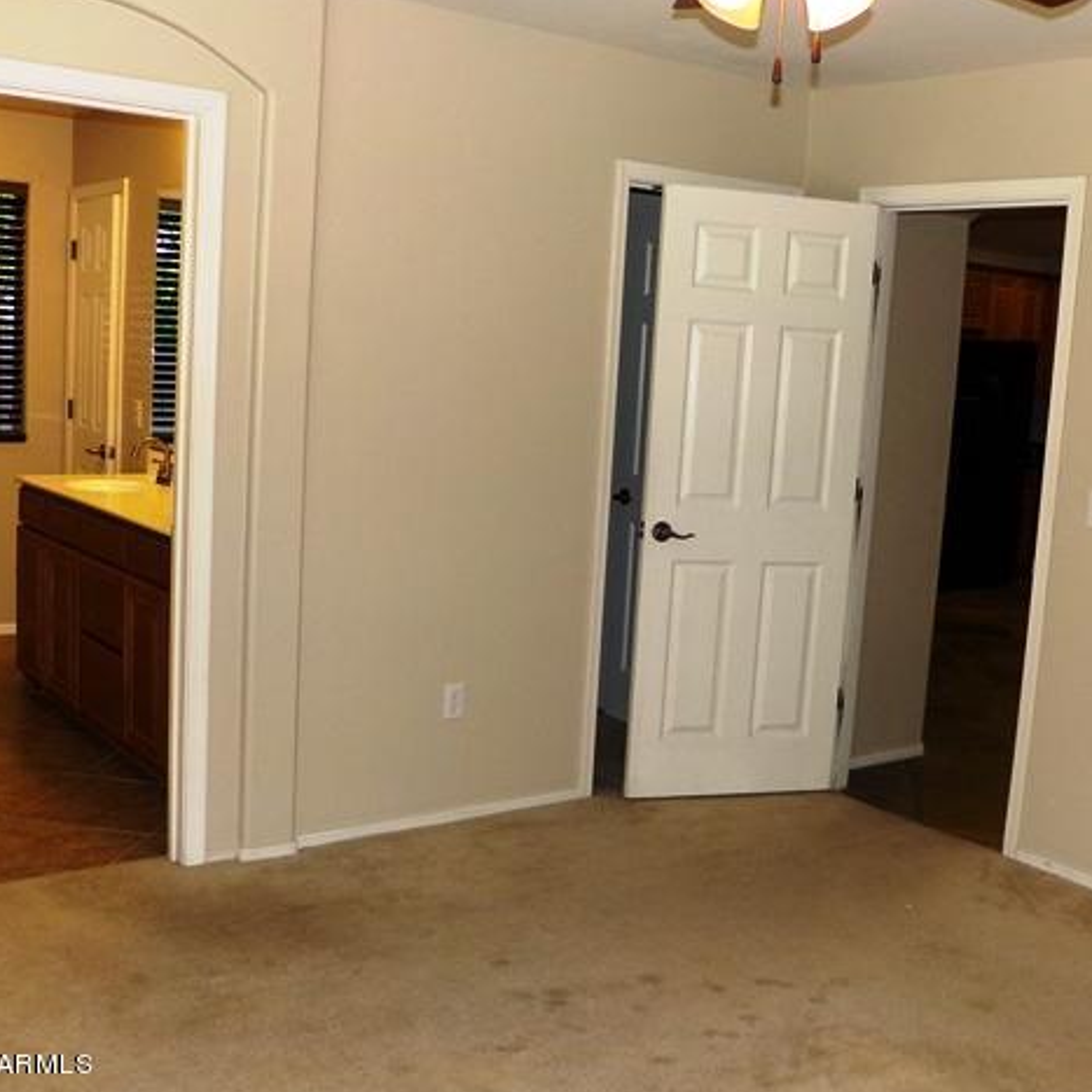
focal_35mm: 40
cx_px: 624
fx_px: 1428
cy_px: 550
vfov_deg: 41.9
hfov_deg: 41.8
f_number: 3.4
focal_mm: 5.9
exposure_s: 1/34
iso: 200
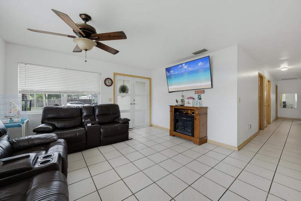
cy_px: 100
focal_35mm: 13
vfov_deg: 85.4
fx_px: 109
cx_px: 150
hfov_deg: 108.3
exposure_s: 1.6
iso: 100
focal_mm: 13
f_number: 11
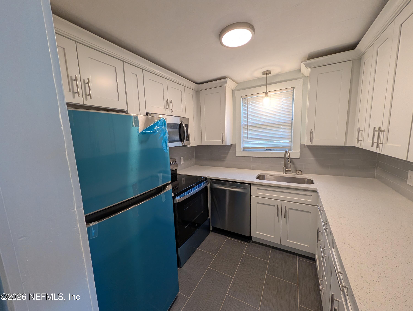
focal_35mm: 12
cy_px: 156
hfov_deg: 110.5
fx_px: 143
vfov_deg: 94.6
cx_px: 206
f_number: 1.7
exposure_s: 1/120
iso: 94
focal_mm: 2.02
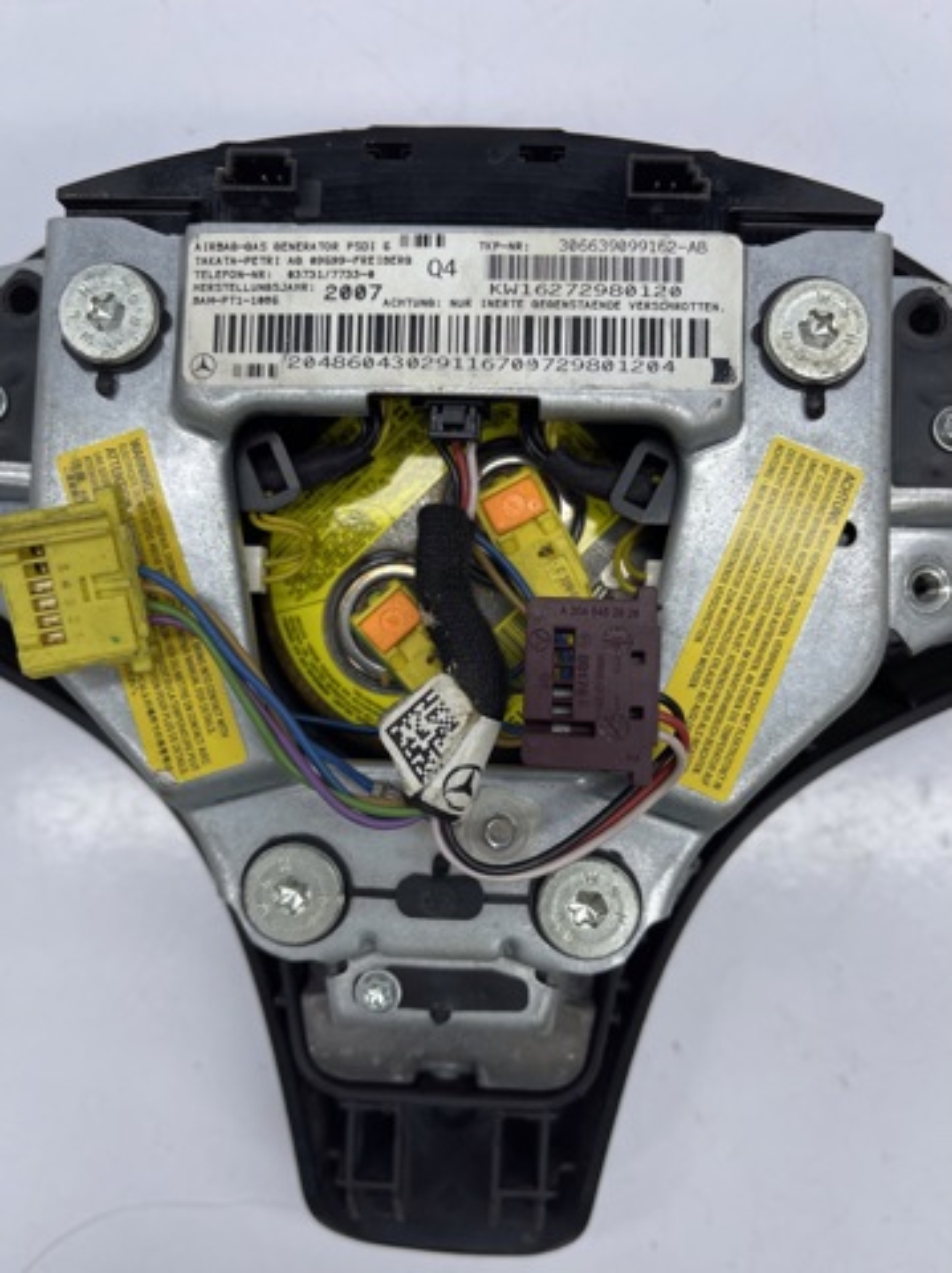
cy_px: 636
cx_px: 476
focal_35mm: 25
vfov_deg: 69.4
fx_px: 918
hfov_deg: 54.8
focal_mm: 5.1
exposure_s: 1/341
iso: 32
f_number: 1.6
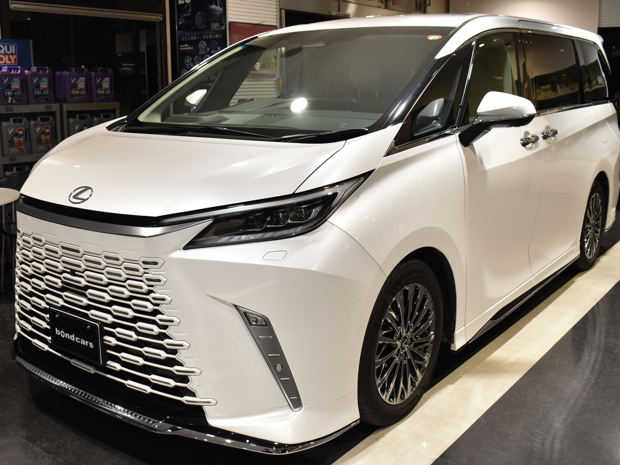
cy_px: 231
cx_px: 311
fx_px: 645
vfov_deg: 39.7
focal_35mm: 36
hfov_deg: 51.3
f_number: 4.5
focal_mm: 22
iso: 560
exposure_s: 1/40
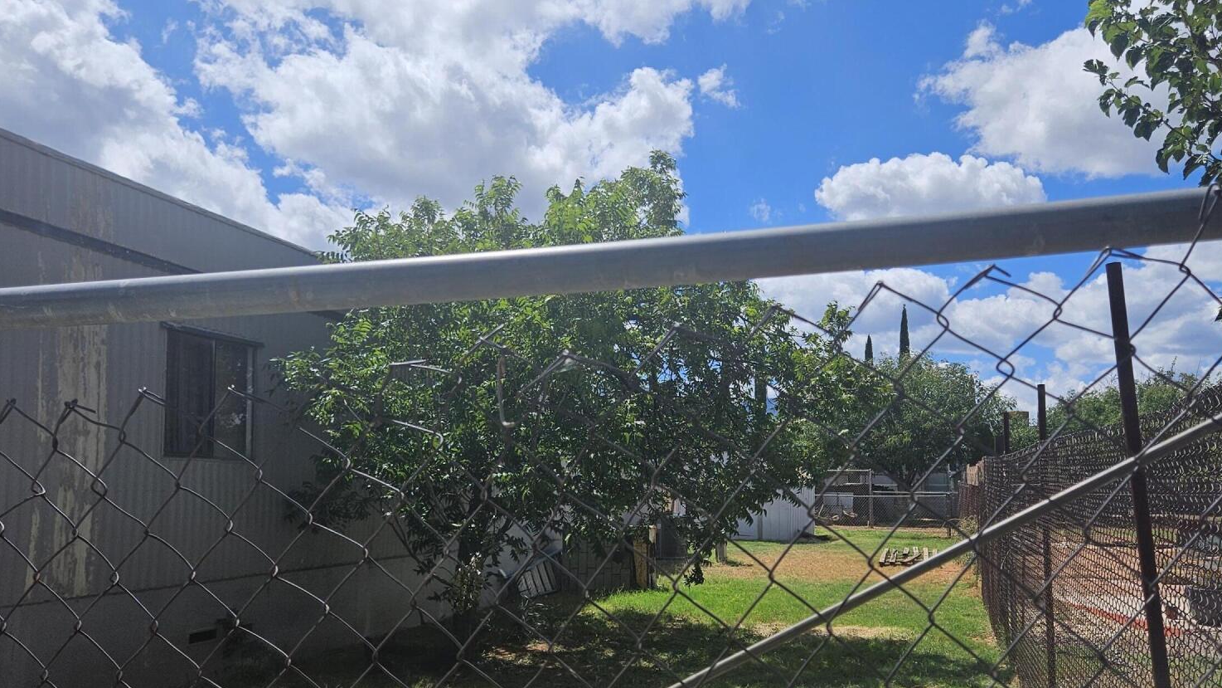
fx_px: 1102
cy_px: 404
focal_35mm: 34
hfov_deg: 58.0
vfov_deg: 34.6
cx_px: 619
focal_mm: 5.4
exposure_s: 1/3850
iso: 25
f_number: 1.8
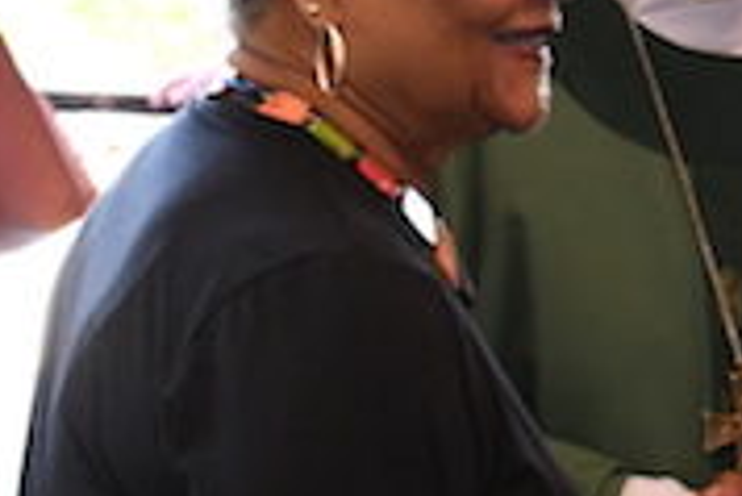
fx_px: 2950
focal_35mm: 143
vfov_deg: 9.6
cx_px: 930
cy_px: 106
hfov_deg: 13.9
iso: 4000
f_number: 6.3
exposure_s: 1/125
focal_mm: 34
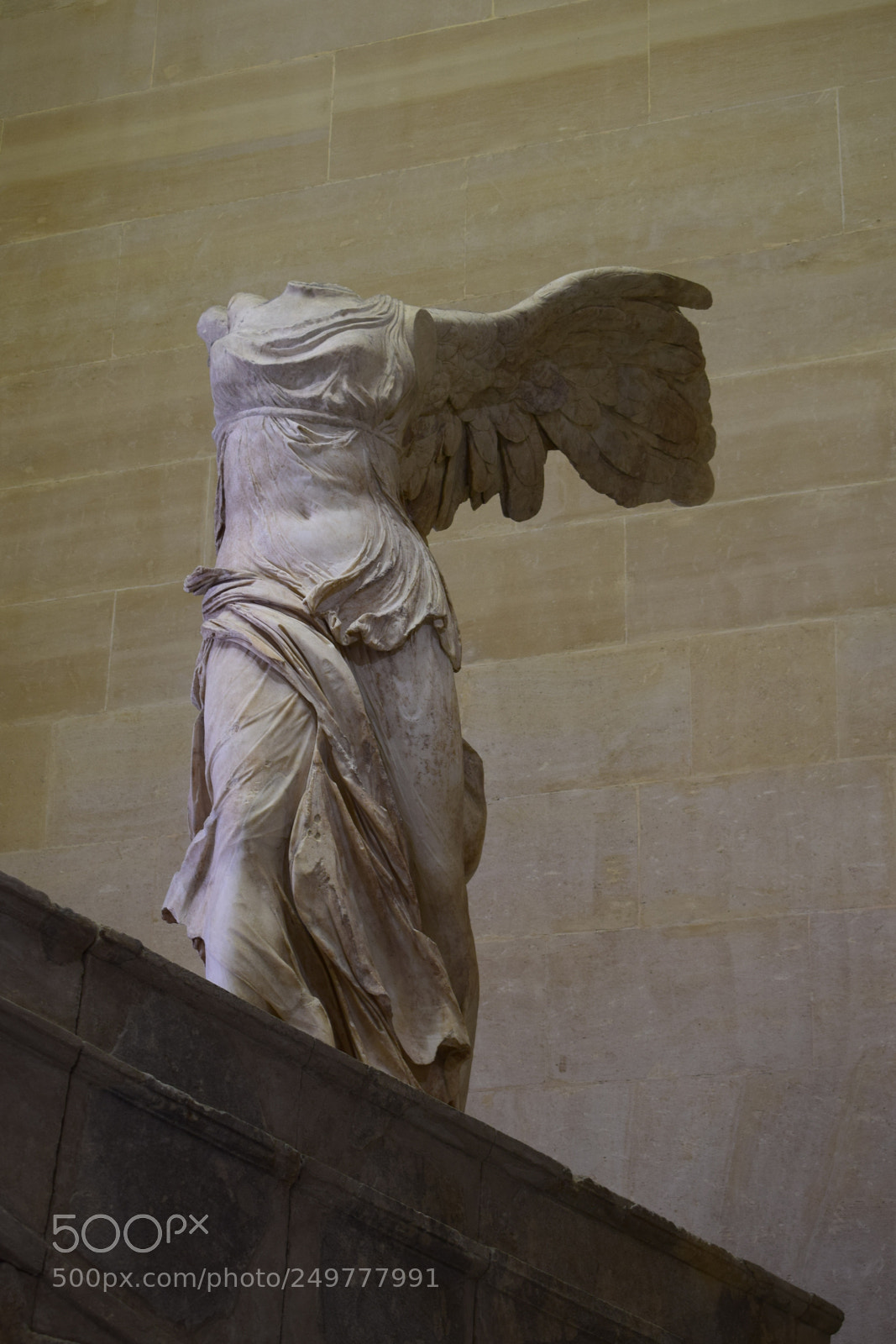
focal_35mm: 69
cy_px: 672
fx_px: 2575
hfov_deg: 19.7
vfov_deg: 29.2
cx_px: 448
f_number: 7.1
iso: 400
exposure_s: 1/25
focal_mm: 46
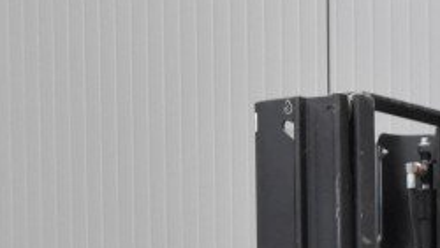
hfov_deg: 12.8
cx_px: 431
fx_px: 1938
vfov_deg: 6.9
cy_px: 580
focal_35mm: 166
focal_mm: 22
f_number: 5
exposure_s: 1/30
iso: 1600
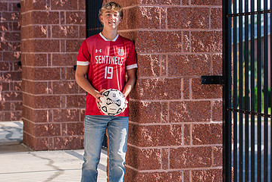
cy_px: 110
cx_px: 180
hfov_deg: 17.7
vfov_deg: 11.9
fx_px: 870
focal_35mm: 115
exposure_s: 1/1250
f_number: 2.8
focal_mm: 70
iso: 200
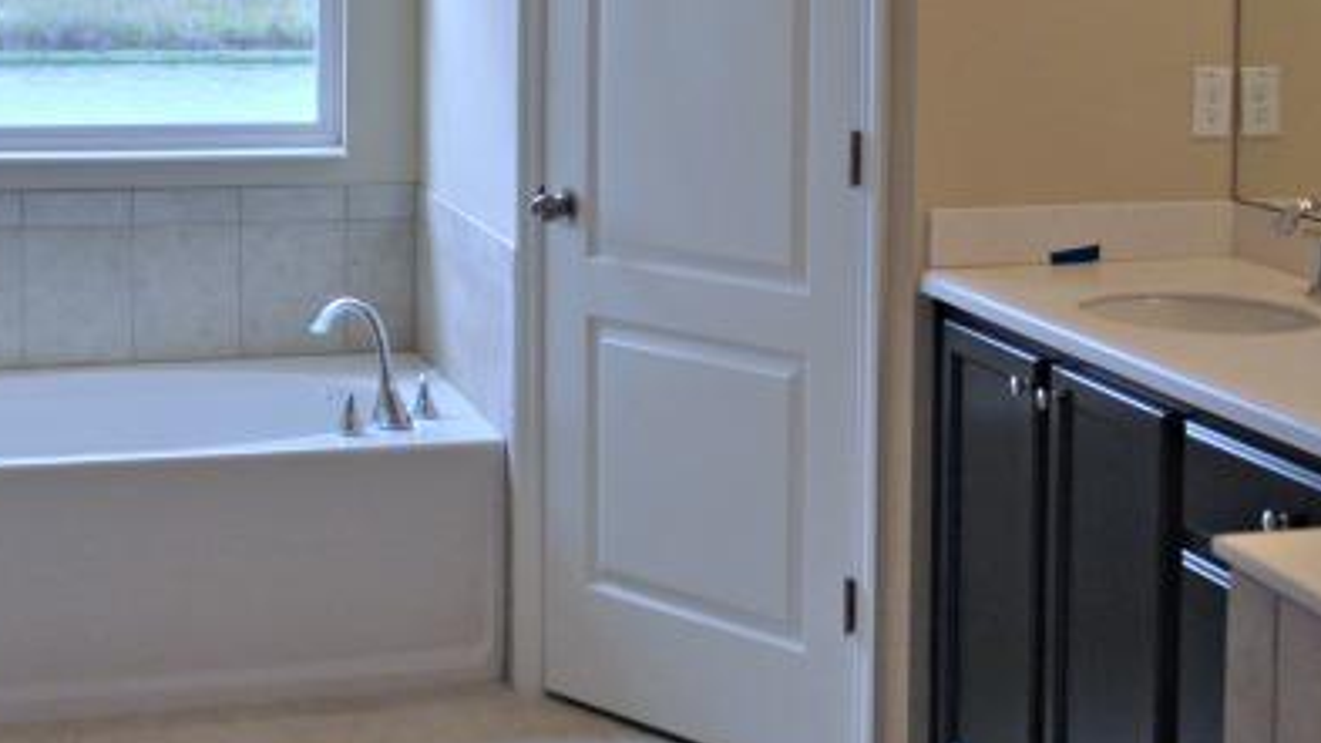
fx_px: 2522
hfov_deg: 29.1
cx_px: 887
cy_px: 7
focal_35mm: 72
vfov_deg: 16.4
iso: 200
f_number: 5.6
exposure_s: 1/125
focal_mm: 24
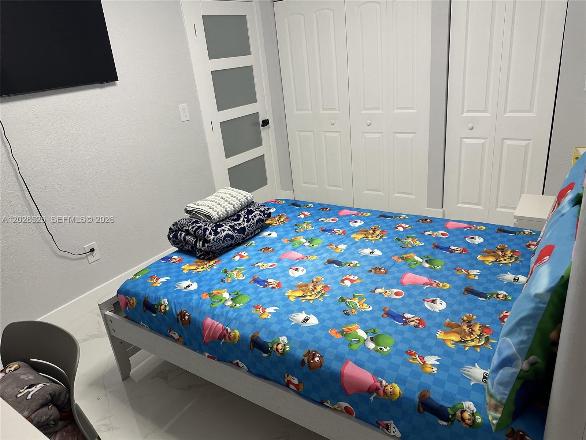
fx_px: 406
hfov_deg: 71.6
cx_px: 293
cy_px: 220
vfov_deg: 56.8
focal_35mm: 24
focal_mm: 6.86
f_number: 1.78
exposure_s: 1/120
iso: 200
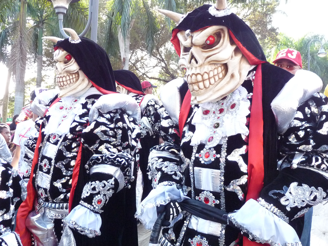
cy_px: 123
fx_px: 379
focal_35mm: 40
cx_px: 164
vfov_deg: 36.0
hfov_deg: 46.8
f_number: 2.8
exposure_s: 1/250
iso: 400
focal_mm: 4.9
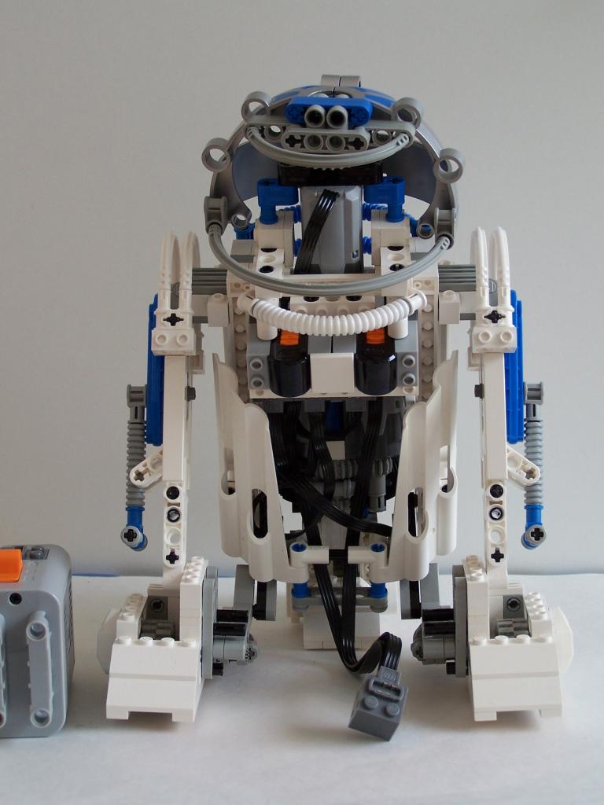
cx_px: 302
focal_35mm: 67
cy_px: 402
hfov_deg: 21.9
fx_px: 1559
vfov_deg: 29.0
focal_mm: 11.1
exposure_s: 1/90
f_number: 3.2
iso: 80
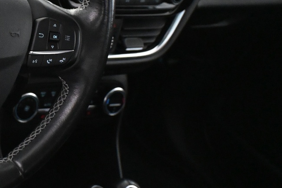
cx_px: -66
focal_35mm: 92
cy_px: 17
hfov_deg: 20.6
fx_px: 720
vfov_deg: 14.7
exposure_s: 1/60
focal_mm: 24.5
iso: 6400
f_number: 4.2
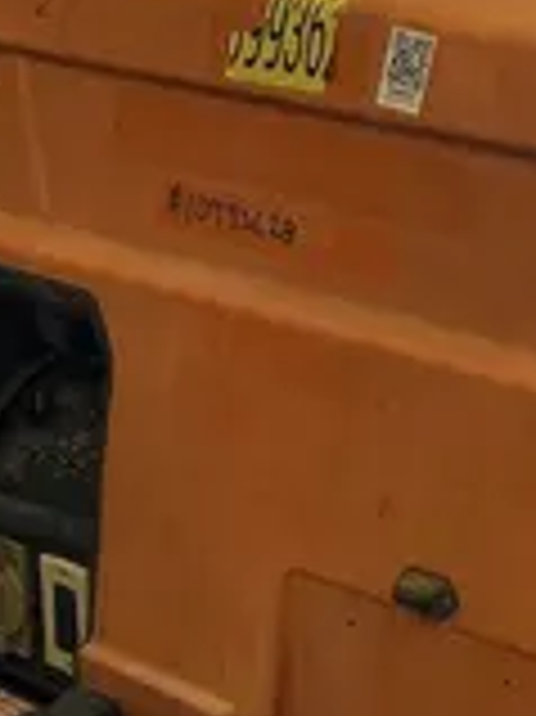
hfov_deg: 11.9
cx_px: 734
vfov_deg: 16.2
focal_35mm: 120
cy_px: 43
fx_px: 2481
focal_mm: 5.1
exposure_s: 1/122
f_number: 1.6
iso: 50
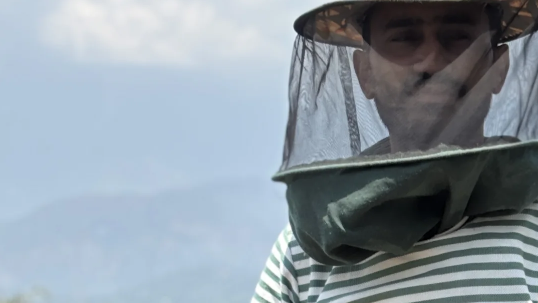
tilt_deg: -2.6
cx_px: 430
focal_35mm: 135
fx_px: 1926
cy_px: 476
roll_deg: -2.1
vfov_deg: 8.7
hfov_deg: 15.8
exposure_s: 1/1399
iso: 32
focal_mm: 5.96
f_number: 1.6
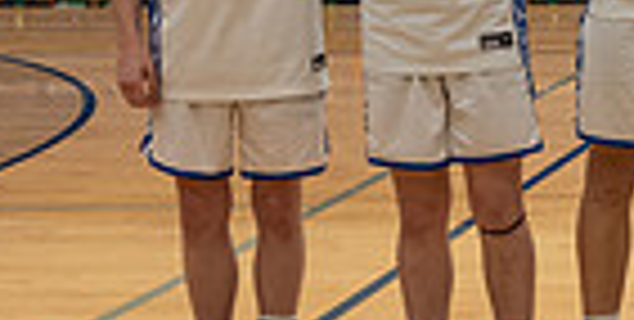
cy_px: 78
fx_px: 2149
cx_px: 1083
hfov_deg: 14.9
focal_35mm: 131
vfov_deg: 8.5
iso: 2500
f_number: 3.5
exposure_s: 1/400
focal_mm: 24
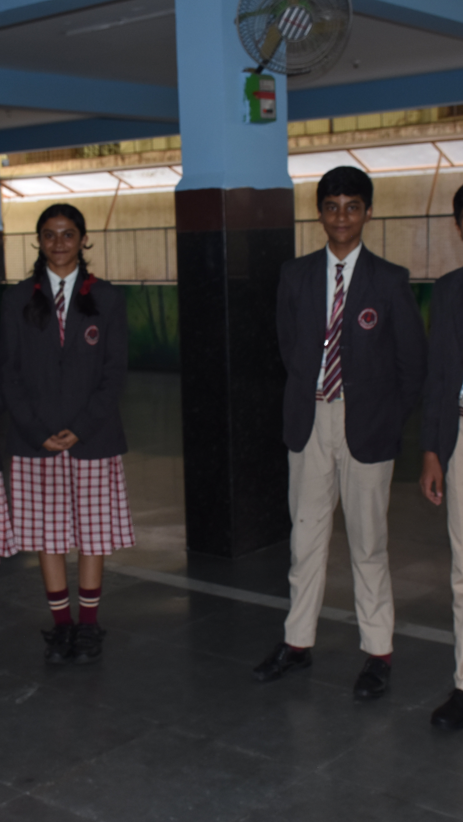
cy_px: 412
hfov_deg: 21.9
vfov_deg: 38.0
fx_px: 1196
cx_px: 185
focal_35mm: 55
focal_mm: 23
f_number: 8
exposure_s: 1/60
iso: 400
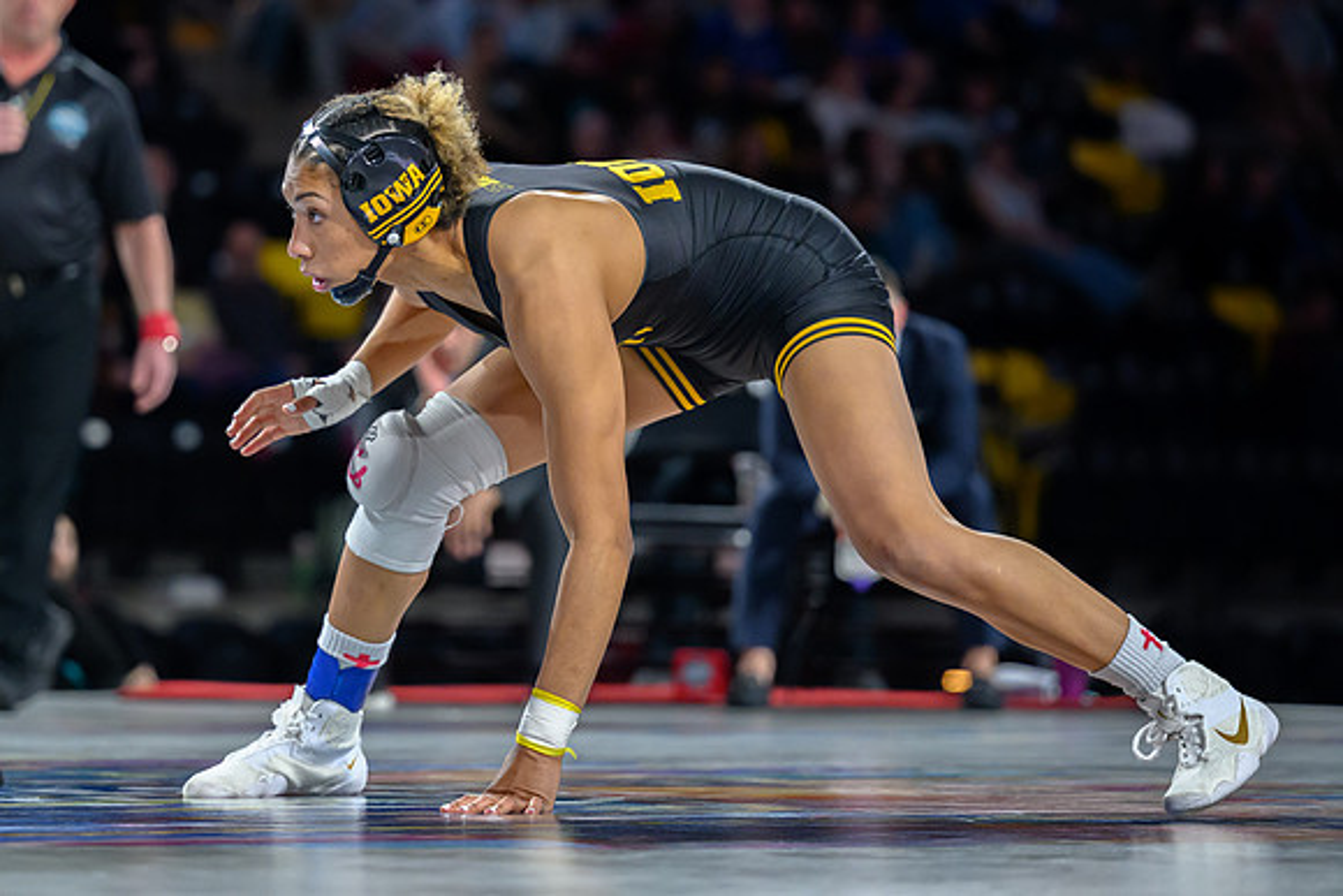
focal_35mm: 174
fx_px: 6499
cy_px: 287
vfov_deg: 7.9
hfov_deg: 11.8
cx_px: 423
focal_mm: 125
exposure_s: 1/800
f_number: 2.8
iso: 4500
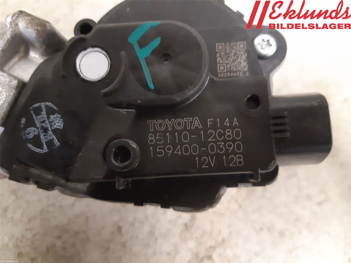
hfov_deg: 67.3
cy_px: 132
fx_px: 264
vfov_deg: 53.1
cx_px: 176
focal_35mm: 26
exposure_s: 1/25
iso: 400
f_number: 1.7
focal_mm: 3.93
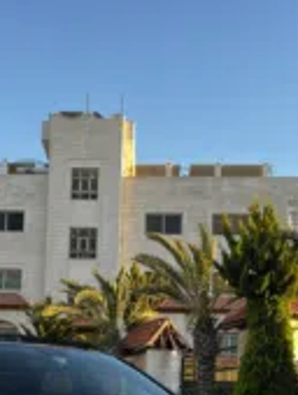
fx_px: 698
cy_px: 353
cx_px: 105
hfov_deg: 24.0
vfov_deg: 30.3
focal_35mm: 61
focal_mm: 5.7
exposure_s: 1/171
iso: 50
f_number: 1.5
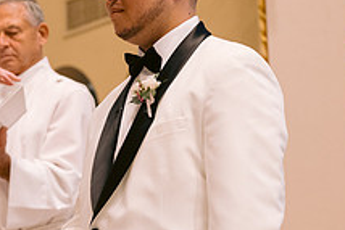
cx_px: -100
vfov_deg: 8.8
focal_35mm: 157
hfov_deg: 12.7
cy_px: 154
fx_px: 1506
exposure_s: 1/125
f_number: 2.8
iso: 800
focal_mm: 50
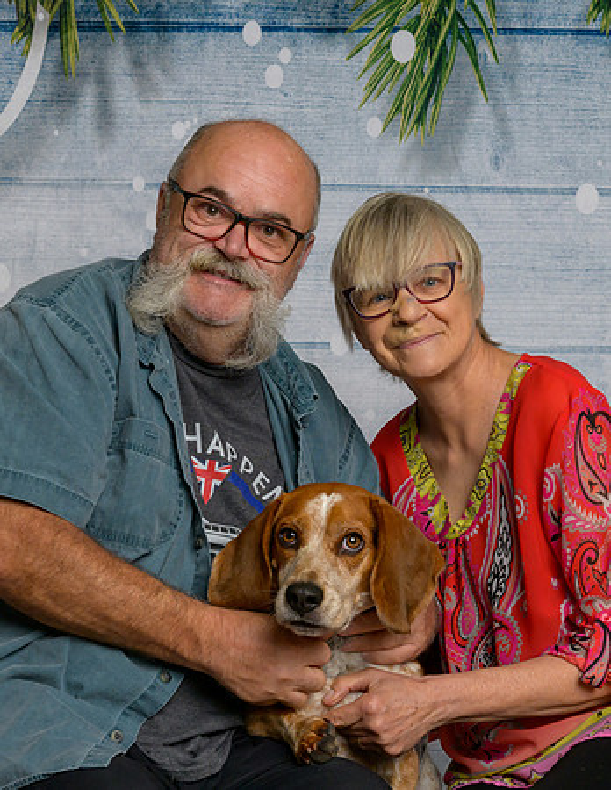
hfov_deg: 15.4
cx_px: 306
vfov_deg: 19.9
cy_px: 487
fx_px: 2252
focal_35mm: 98
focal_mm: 48
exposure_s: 1/125
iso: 400
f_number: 10
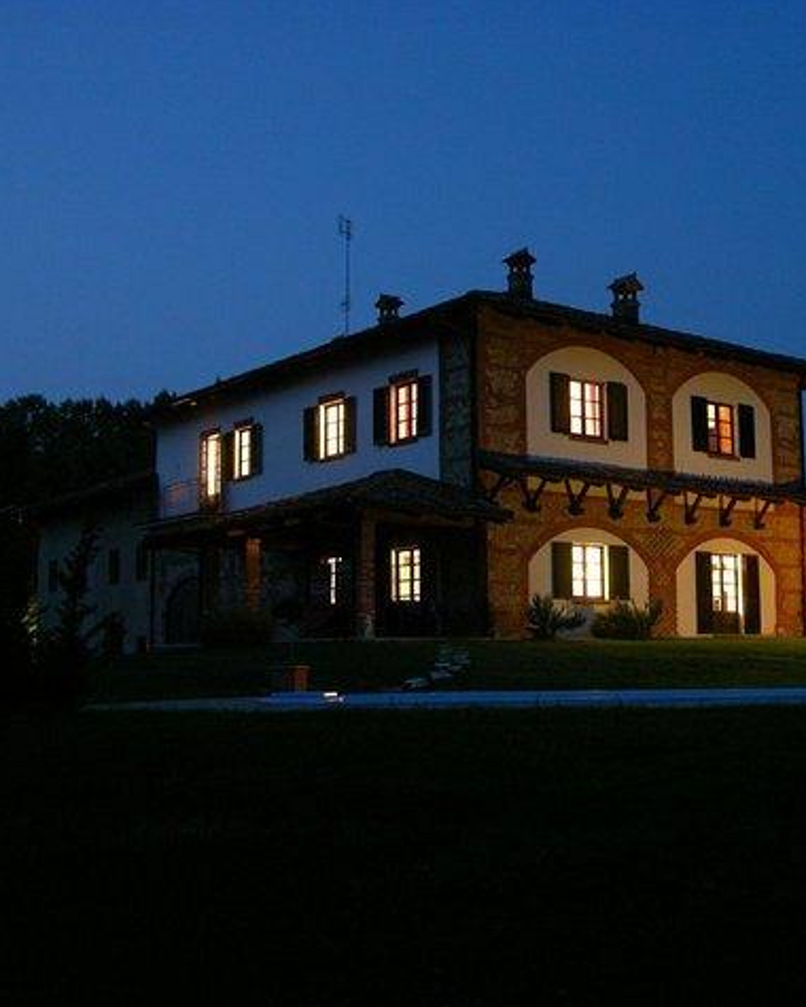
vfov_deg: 40.3
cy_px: 507
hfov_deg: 32.6
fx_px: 1372
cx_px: 503
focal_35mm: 46
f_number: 2.8
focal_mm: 8.9
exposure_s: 4
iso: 200
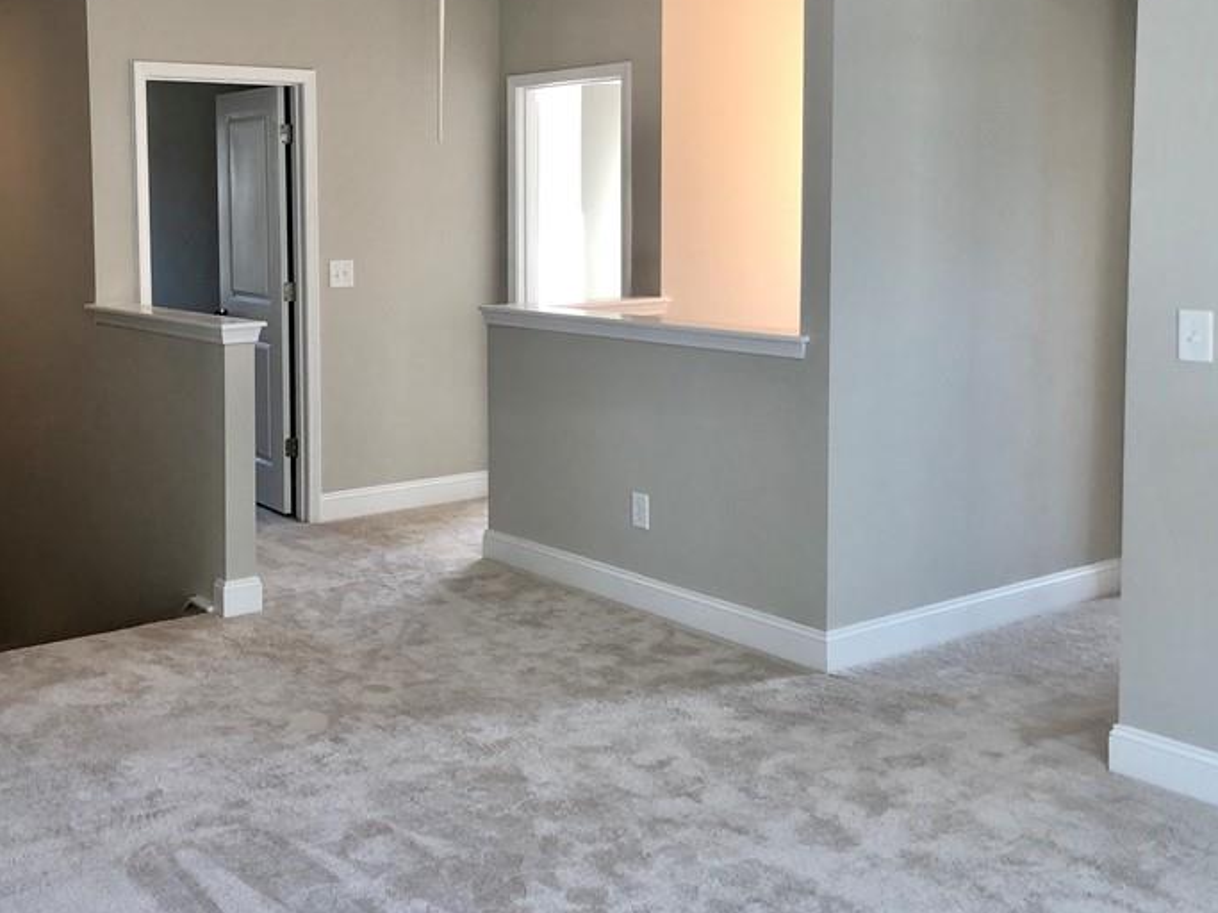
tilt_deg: -4.3
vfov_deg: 34.1
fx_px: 1478
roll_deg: +1.0
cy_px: 316
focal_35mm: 42
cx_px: 424
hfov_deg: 44.3
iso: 25
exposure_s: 1/30
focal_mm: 4
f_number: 1.8
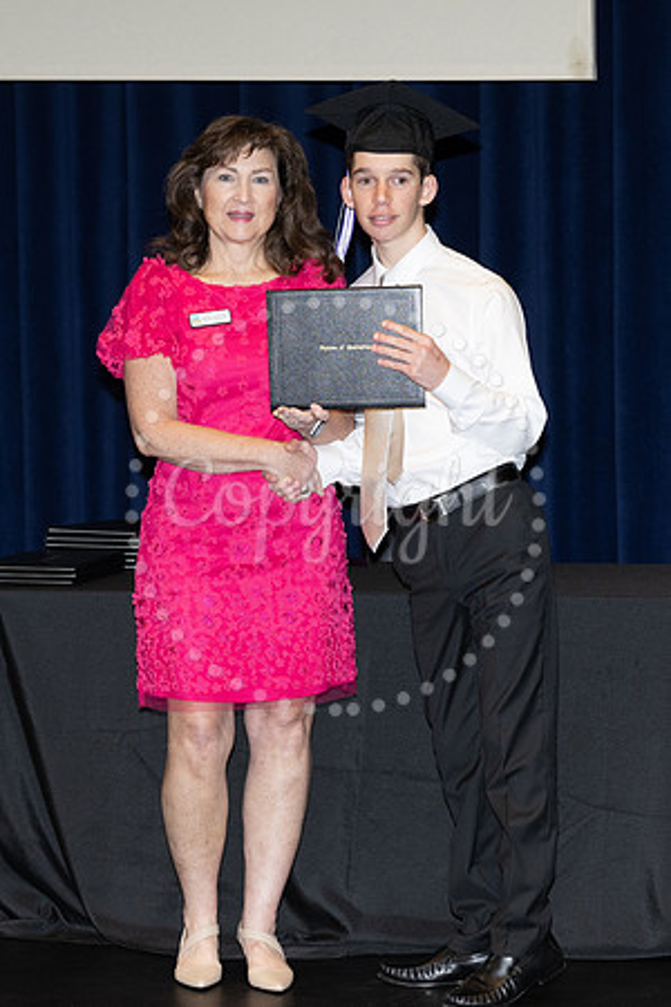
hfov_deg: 10.9
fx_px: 3522
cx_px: 497
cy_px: 457
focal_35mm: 126
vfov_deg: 16.3
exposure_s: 1/125
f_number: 5
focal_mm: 76
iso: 1000
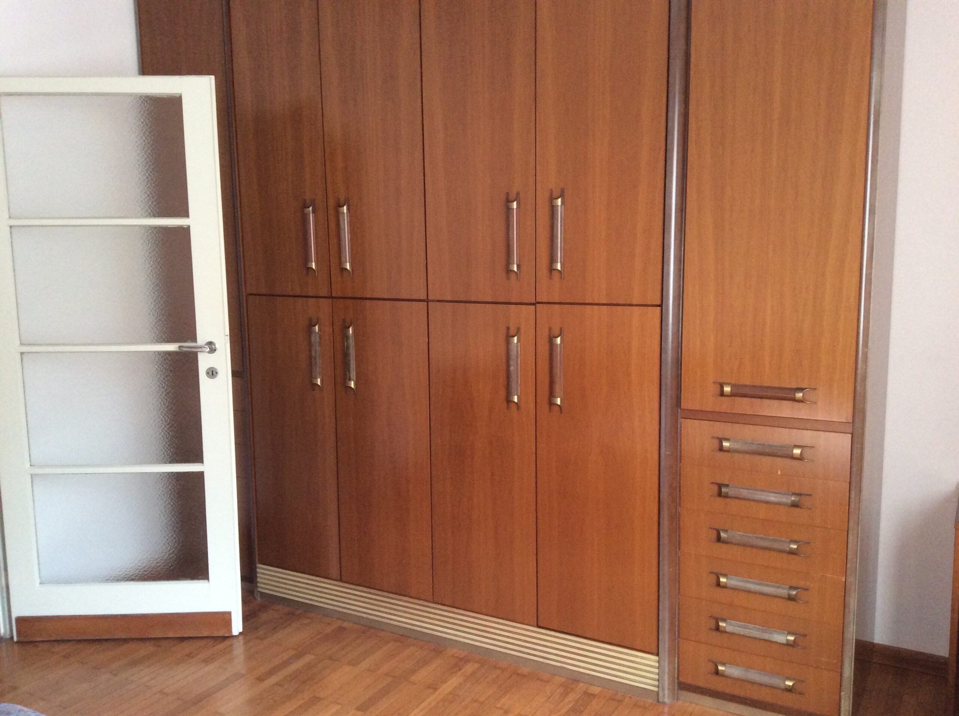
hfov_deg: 56.9
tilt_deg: -7.9
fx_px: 885
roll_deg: +0.8
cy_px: 358
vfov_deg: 44.1
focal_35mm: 32
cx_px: 480
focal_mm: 3.3
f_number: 2.4
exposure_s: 1/25
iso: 160
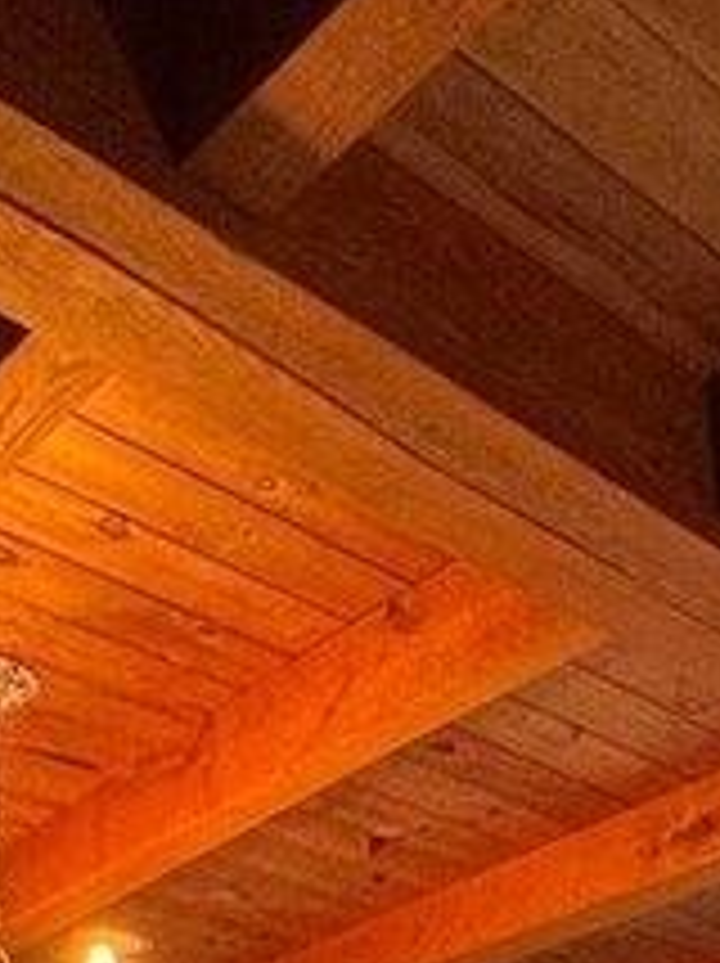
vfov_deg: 20.7
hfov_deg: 21.7
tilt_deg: -3.1
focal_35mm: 67
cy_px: 1706
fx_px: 1862
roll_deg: -0.2
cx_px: 558
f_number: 2.2
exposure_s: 1/120
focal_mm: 2.22
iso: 160
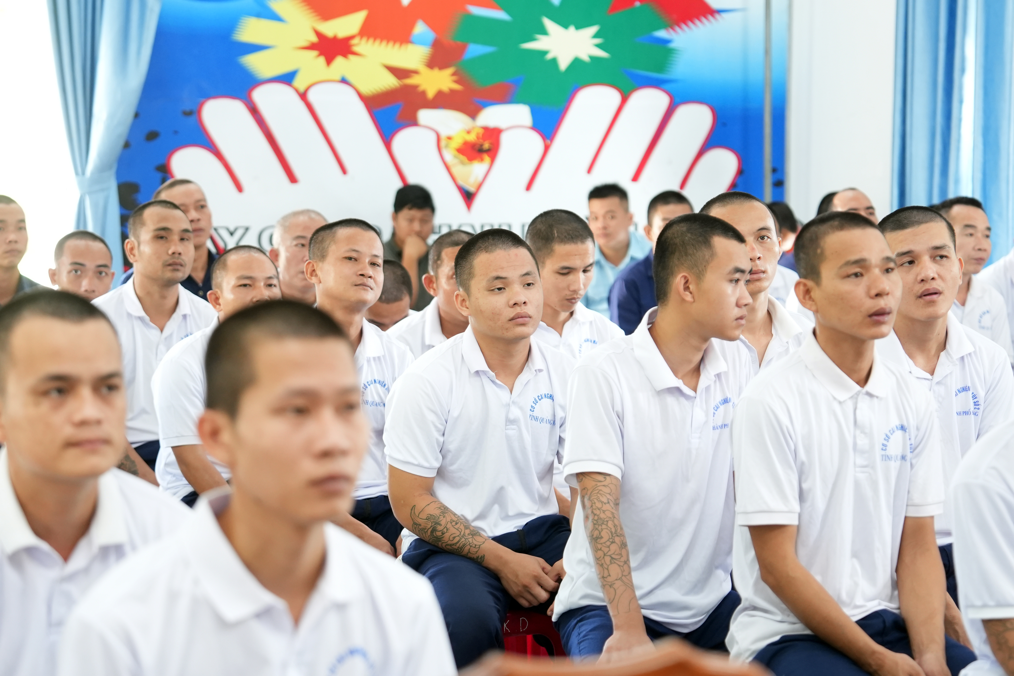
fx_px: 2957
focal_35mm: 105
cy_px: 338
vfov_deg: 13.0
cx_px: 507
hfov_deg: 19.5
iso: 1250
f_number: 2.8
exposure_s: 1/100
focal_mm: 70
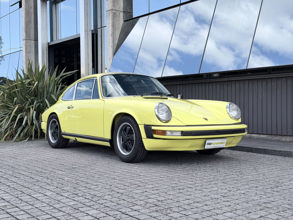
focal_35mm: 48
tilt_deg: -0.6
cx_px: 146
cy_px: 110
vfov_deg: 30.3
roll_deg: +0.4
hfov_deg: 39.7
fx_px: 406
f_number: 1.78
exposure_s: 1/1715
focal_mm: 6.76
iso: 64
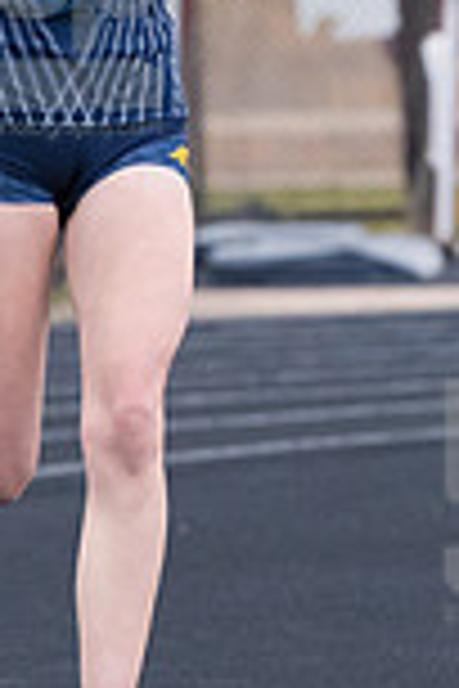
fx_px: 15146
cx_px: 56
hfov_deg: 1.7
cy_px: 13
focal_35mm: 792
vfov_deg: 2.6
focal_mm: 180
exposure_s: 1/1600
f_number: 5
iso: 2000
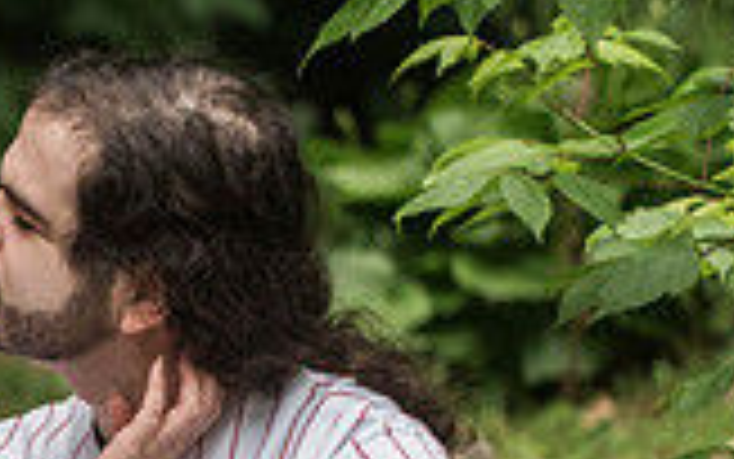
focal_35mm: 412
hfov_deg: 5.1
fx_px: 8244
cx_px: -88
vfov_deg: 3.2
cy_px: 480
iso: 2000
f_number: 4
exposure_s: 1/1000
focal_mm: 110
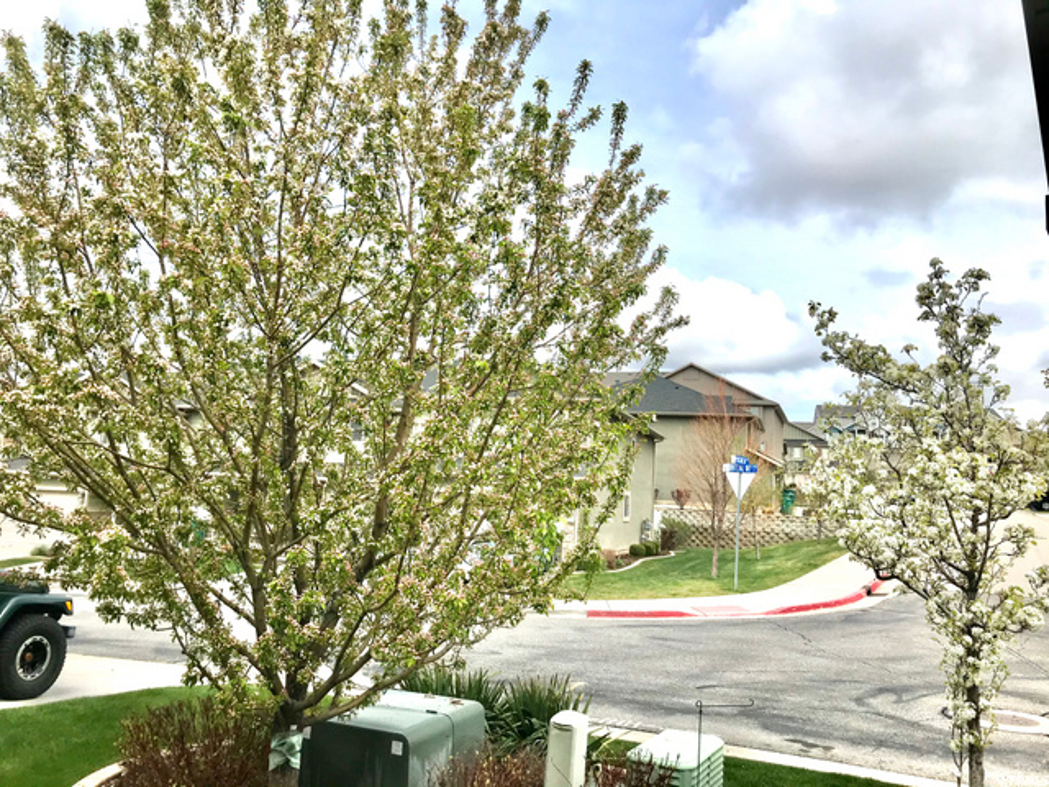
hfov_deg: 63.4
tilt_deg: +8.1
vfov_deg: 49.7
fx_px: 849
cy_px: 394
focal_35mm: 28
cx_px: 524
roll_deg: -3.5
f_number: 1.8
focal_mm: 3.99
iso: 20
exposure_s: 1/2740
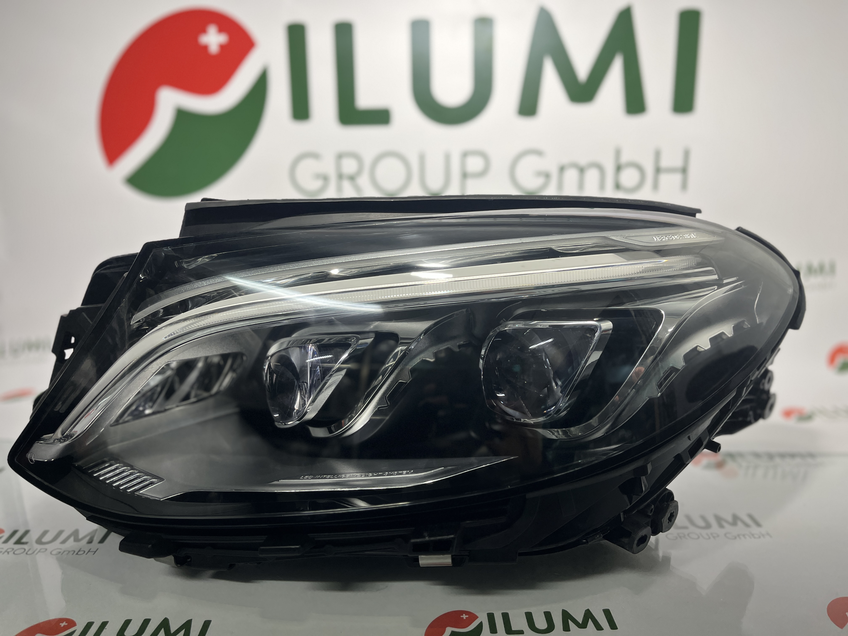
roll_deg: +0.5
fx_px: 637
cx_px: 424
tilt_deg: -15.0
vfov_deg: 53.1
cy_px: 318
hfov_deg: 67.3
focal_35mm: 26
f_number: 1.6
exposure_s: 1/100
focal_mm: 5.1
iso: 64
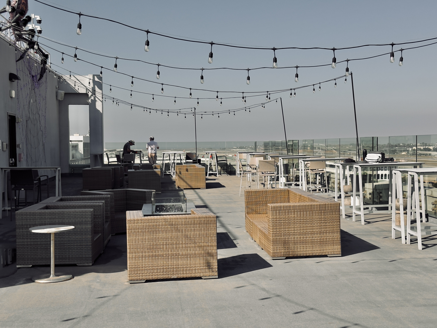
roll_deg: +1.2
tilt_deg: -1.8
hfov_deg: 39.7
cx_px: 218
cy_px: 164
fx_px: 606
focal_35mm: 48
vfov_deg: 30.3
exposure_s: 1/6024
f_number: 1.78
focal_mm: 6.76
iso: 64
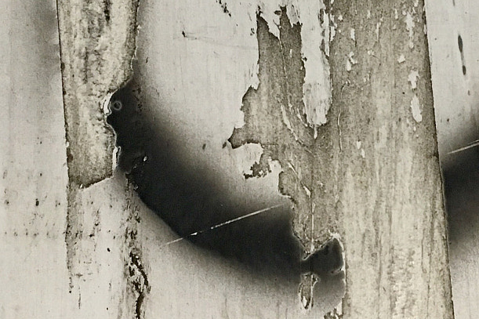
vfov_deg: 17.1
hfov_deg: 25.4
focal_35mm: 79
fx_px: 1051
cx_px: 351
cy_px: 277
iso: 200
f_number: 2.2
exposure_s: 1/24
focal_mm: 4.15
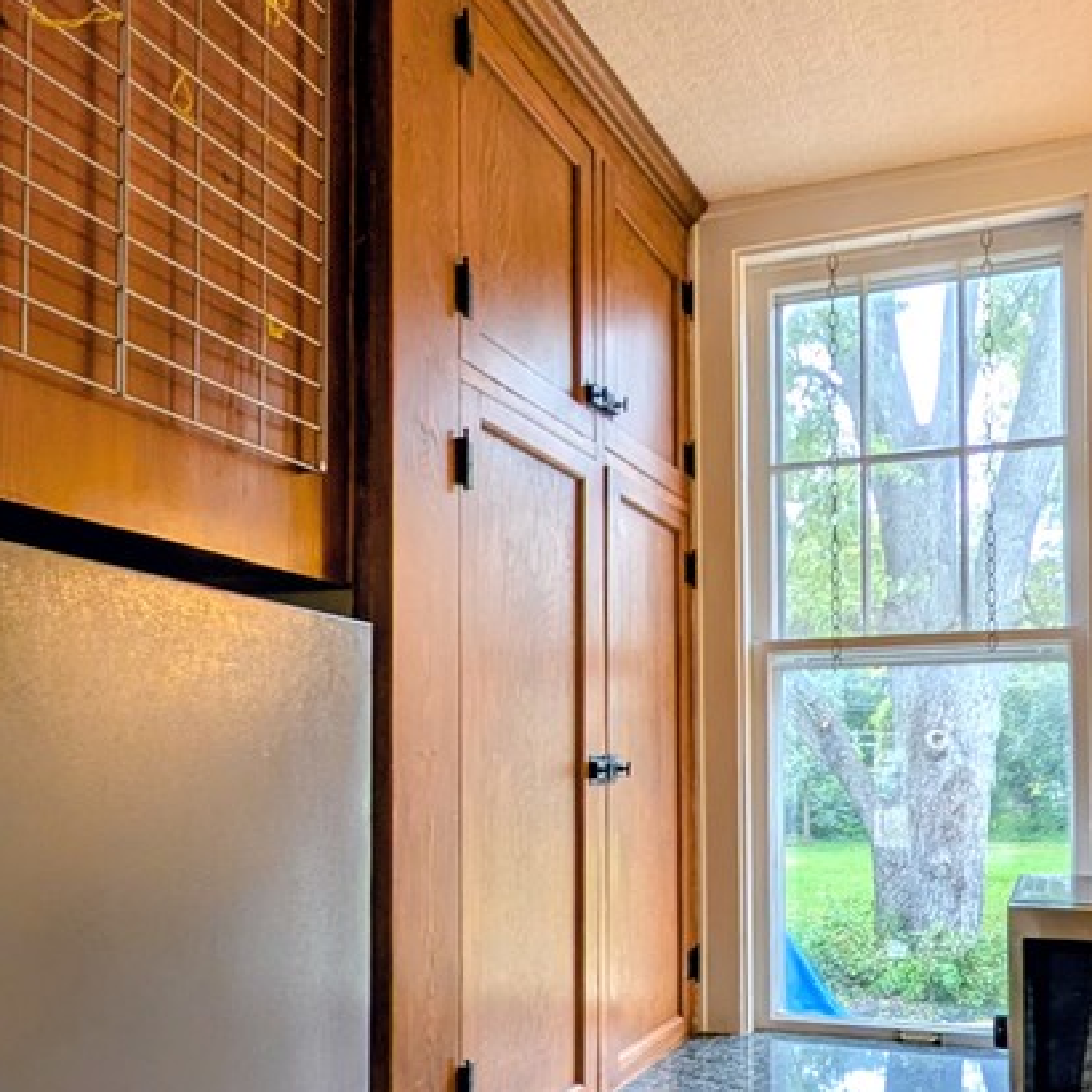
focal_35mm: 28
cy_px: 751
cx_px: 696
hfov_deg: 56.5
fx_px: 999
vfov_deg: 55.8
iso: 64
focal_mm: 2.02
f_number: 1.7
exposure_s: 1/120
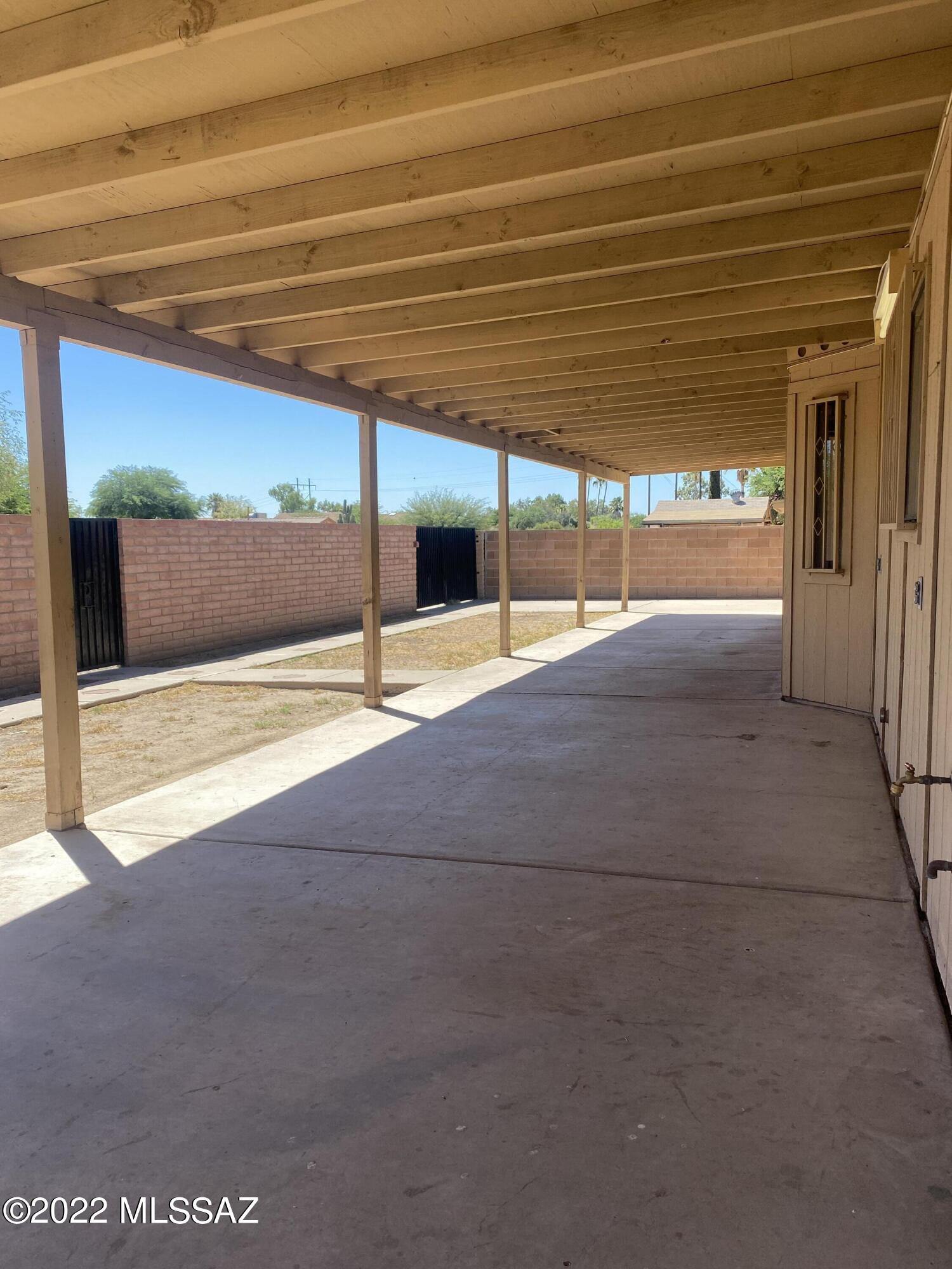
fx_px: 953
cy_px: 634
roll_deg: +2.5
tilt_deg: -6.2
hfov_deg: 53.1
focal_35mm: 26
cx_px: 476
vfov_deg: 67.3
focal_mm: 4.25
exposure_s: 1/1218
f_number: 1.8
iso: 32
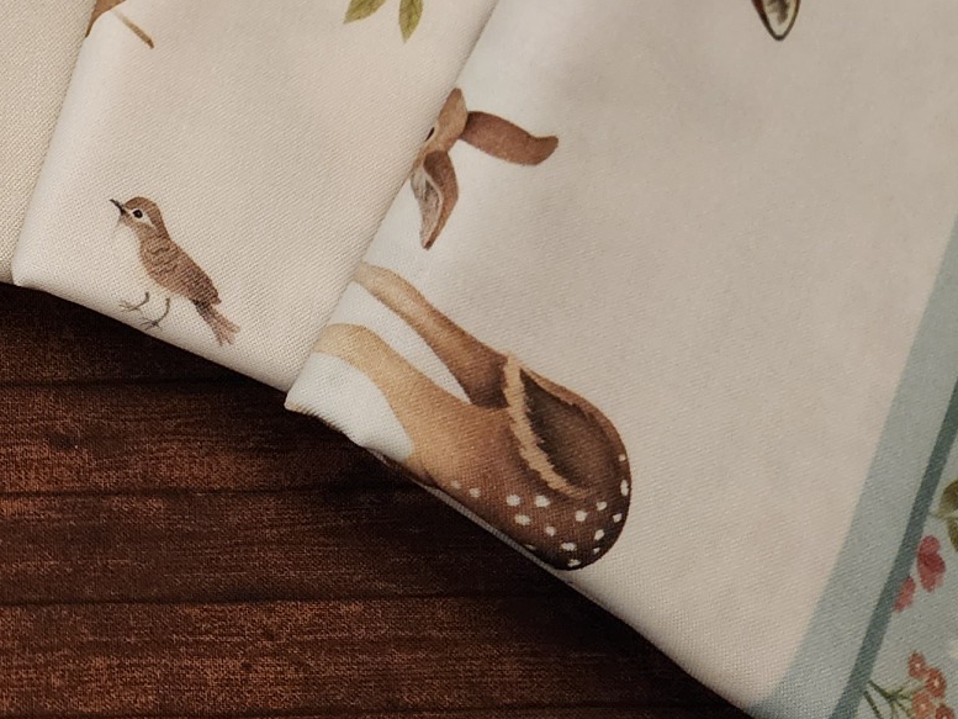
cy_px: -210
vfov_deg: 19.2
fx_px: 1965
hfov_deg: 23.5
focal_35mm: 71
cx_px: -351
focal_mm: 6.4
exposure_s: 1/120
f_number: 1.8
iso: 500
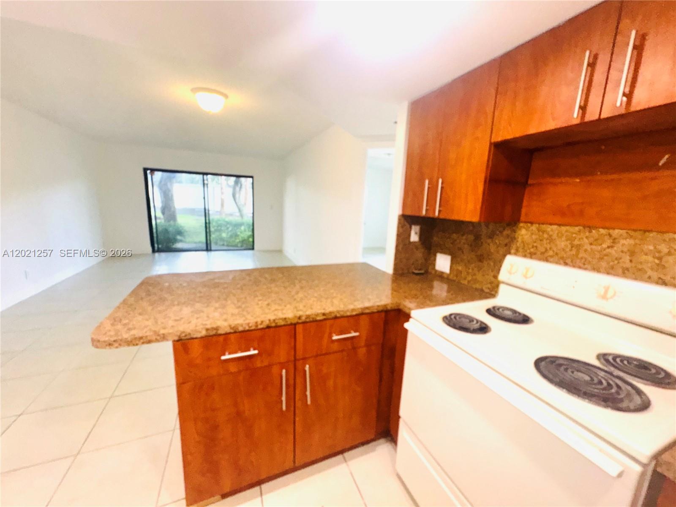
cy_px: 254
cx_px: 338
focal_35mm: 14
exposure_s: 1/120
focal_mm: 2.22
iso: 200
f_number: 2.2
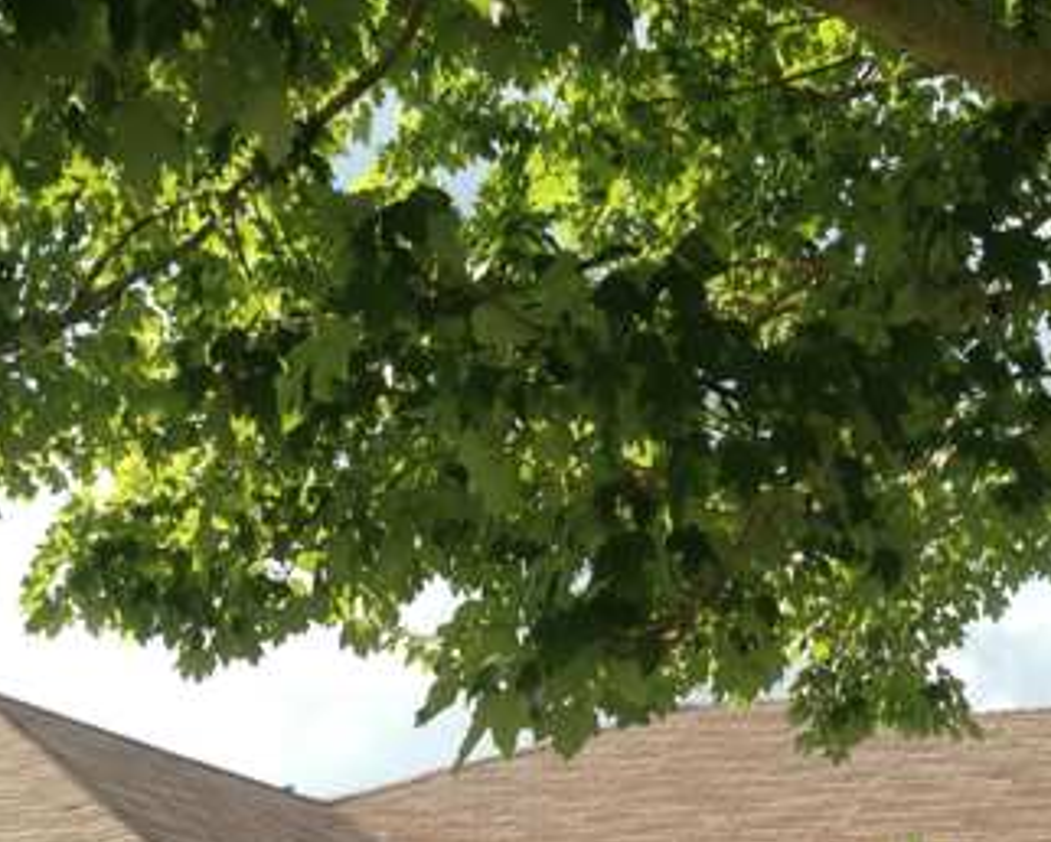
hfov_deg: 23.5
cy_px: 924
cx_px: 855
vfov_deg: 18.5
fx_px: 2490
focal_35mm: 80
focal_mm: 4.12
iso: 50
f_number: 2.4
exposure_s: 1/401
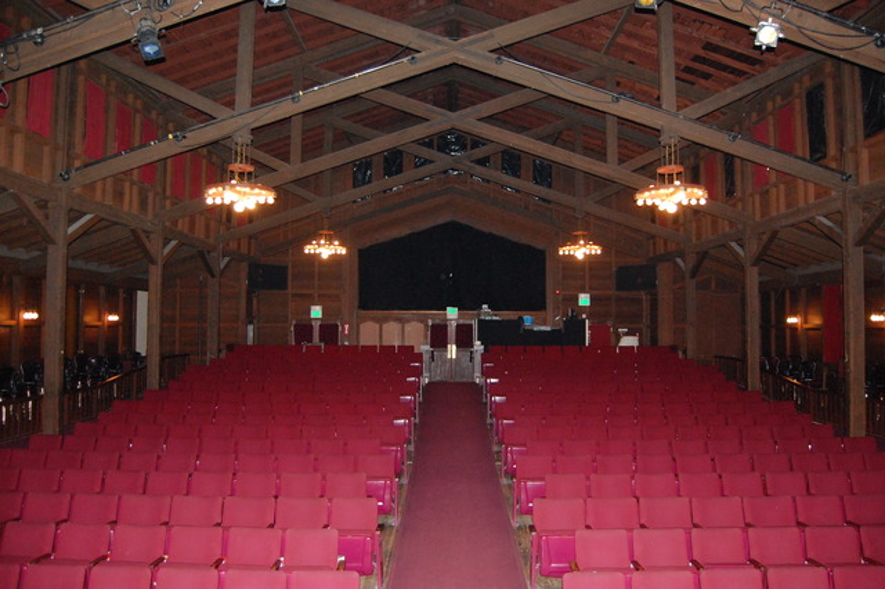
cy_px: 294
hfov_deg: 67.4
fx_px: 663
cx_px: 442
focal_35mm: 27
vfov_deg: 47.9
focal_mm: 18
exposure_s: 1/60
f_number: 3.5
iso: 1600
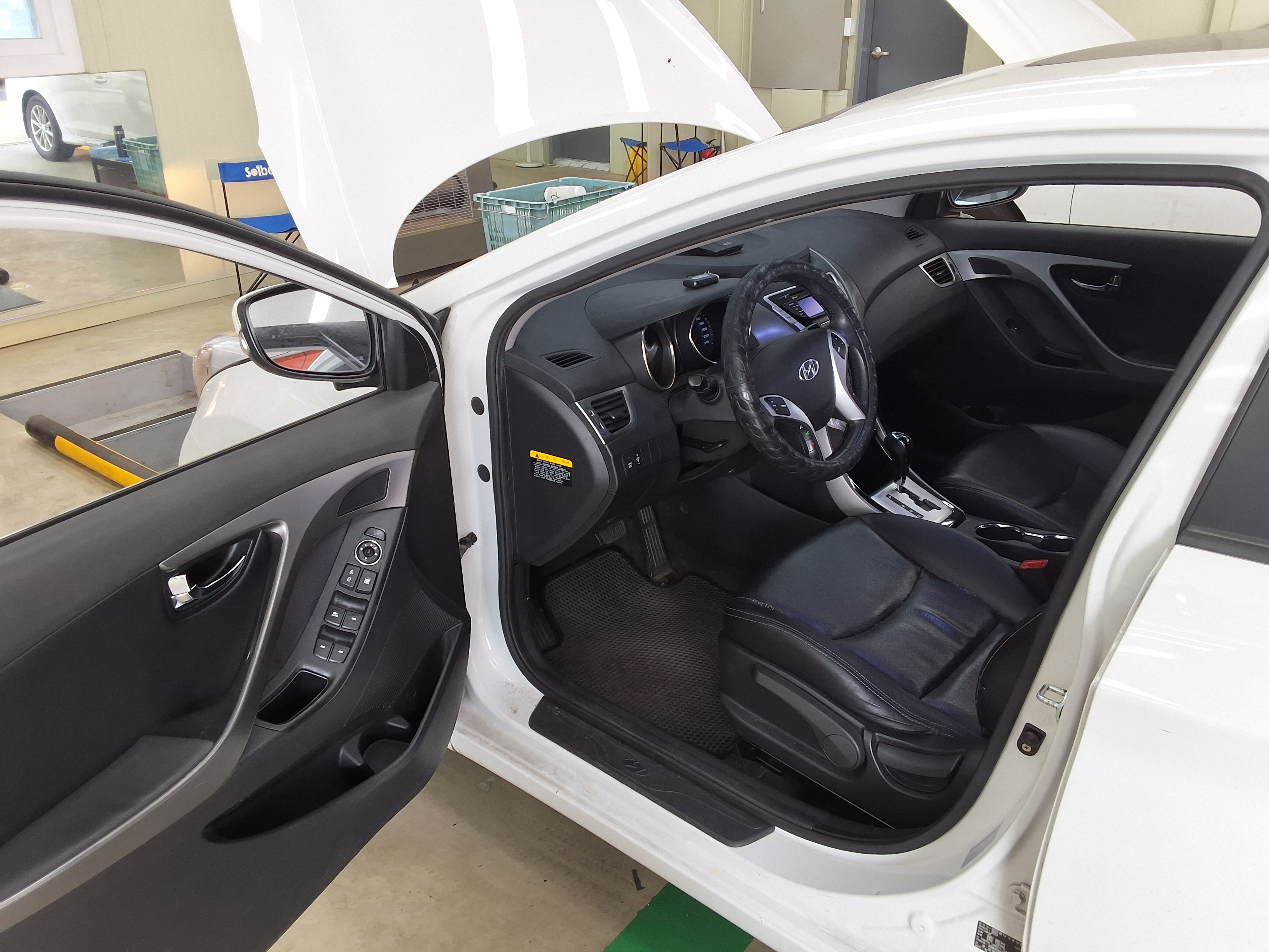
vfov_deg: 49.7
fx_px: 1026
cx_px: 634
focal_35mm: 28
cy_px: 476
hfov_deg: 63.4
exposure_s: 1/120
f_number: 1.9
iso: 40
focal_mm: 2.91
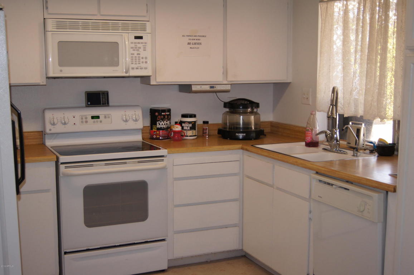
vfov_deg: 29.8
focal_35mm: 45
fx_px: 517
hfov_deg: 43.7
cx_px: 207
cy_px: 138
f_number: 4.5
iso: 400
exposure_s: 1/160
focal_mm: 30
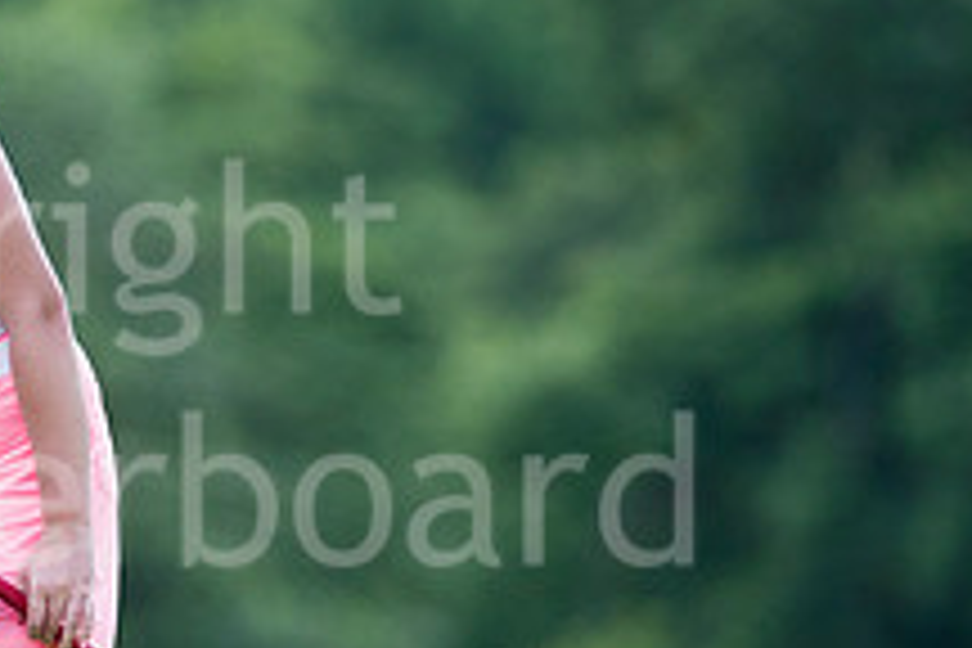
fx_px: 21733
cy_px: 533
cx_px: 122
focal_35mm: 805
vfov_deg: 1.7
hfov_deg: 2.6
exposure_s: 1/1250
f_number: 4.5
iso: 400
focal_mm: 300
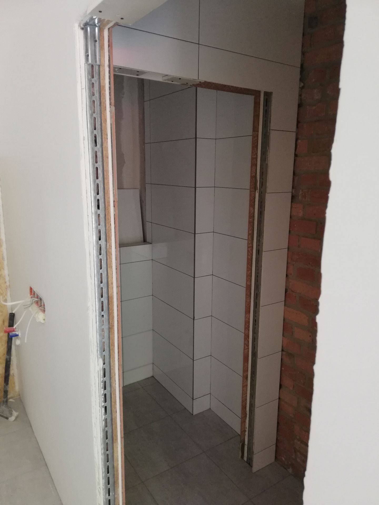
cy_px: 252
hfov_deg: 53.1
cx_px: 190
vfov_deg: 67.3
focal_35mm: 26
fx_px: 380
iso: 320
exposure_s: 1/25
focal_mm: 3.81
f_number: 4
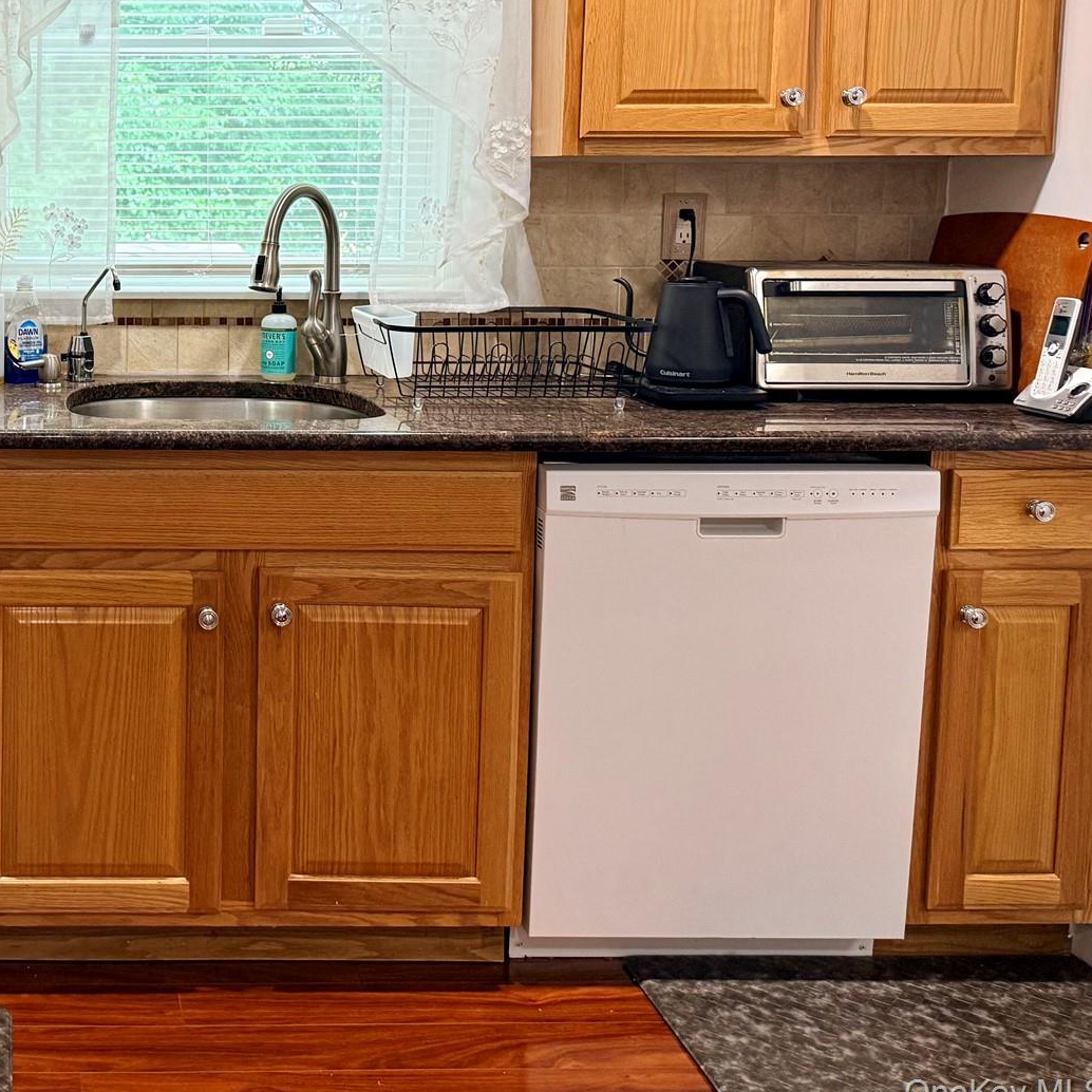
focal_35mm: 42
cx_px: 38
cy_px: 306
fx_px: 1499
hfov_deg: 36.6
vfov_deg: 39.2
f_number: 1.78
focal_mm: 6.76
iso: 200
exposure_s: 1/120
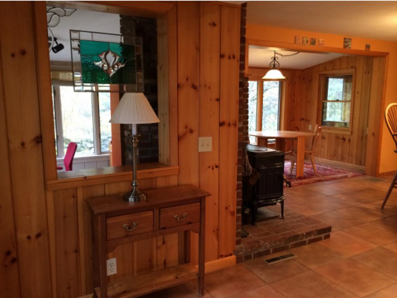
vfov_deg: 46.8
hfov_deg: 59.9
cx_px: 198
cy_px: 149
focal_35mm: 30
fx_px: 344
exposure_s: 1/30
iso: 200
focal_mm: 4.12
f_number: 2.2
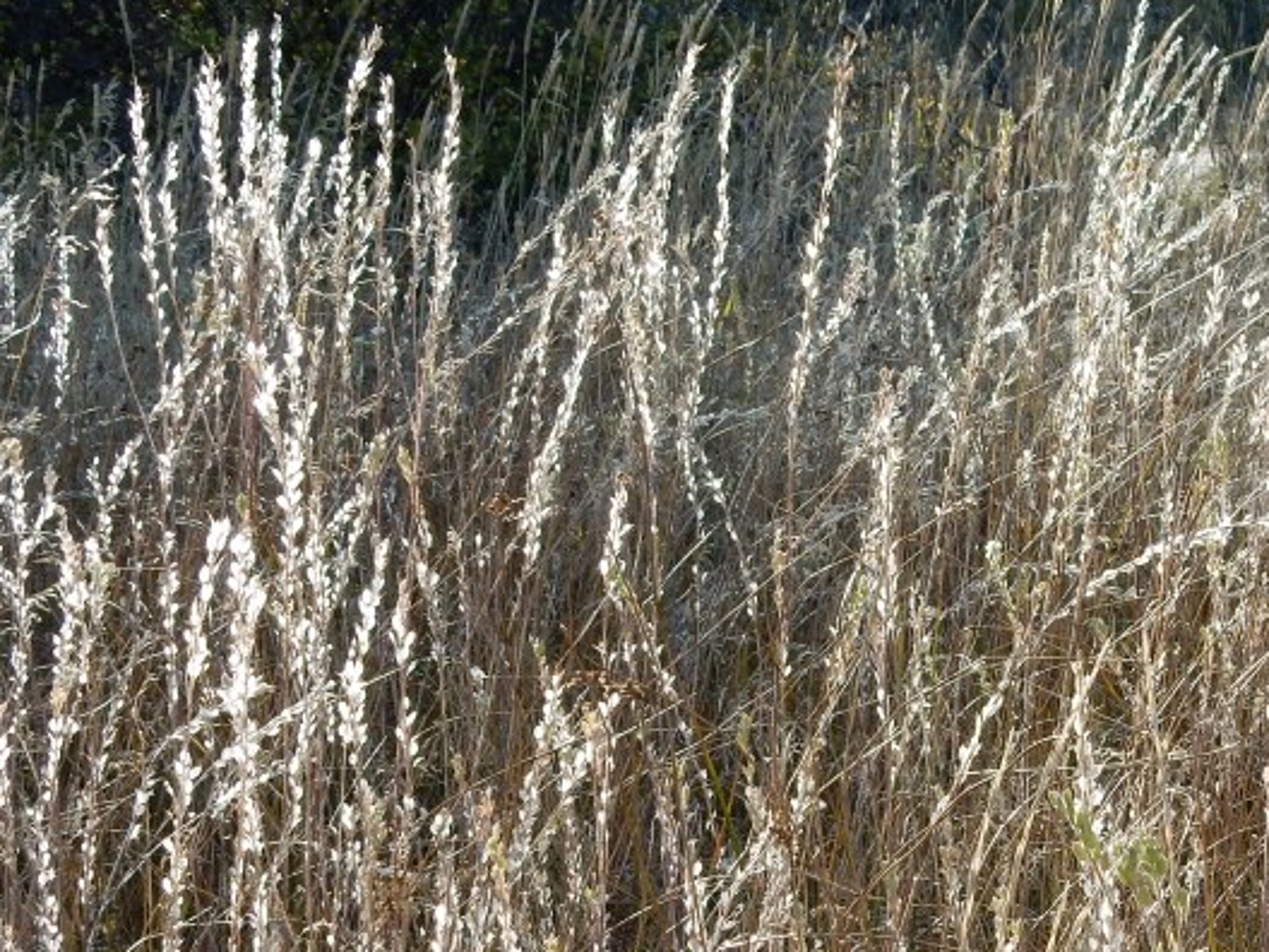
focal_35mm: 99
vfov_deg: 14.9
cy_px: 637
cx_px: 1045
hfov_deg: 19.6
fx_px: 3629
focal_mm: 9
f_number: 4.5
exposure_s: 1/250
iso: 125
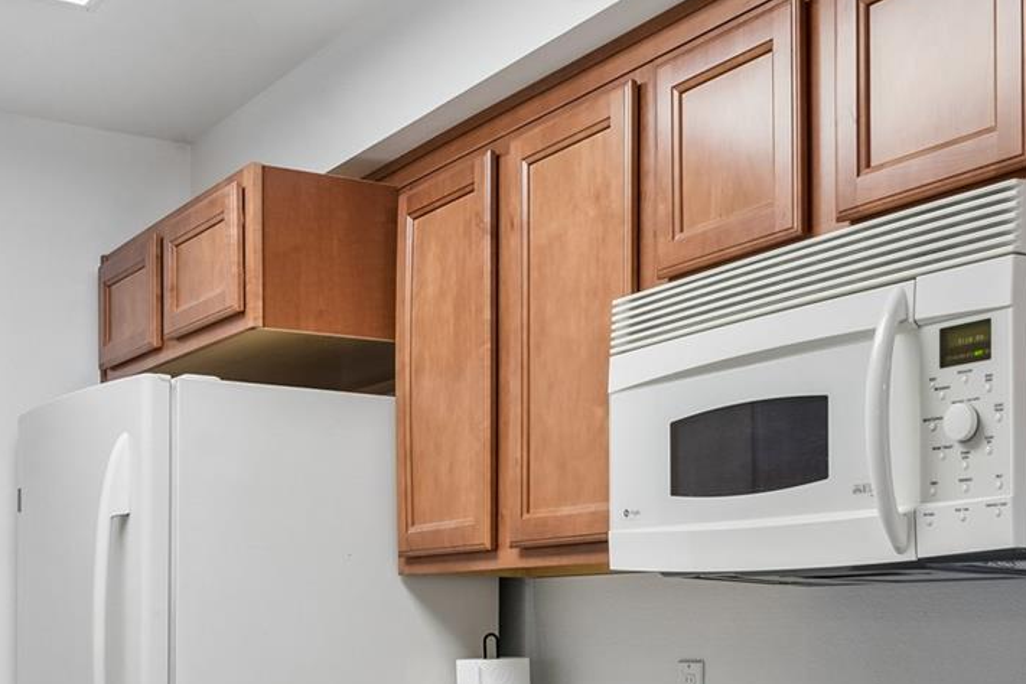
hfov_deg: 36.9
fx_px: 1539
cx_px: 548
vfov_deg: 24.2
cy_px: 642
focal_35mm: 54
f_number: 11
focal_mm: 24
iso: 400
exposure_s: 1/8
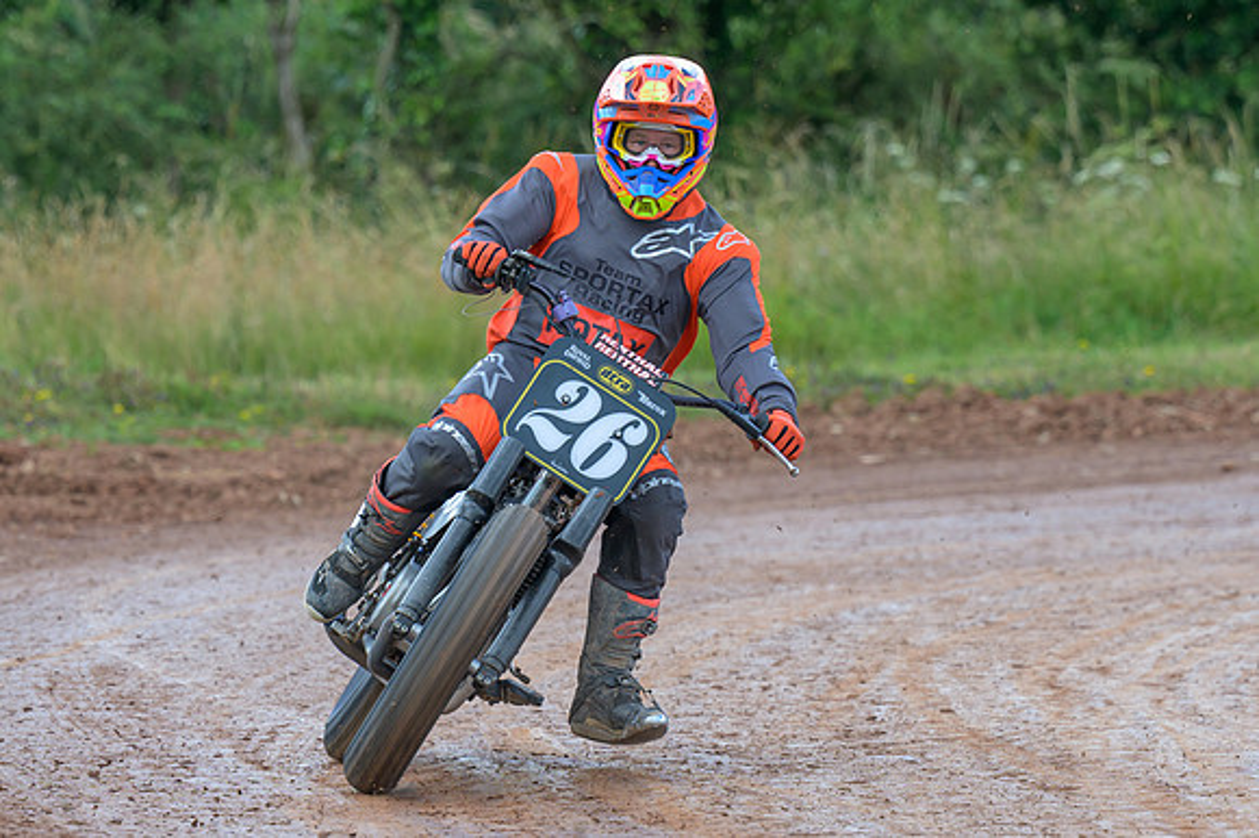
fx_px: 12039
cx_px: 634
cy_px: 485
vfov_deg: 4.0
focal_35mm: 344
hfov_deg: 6.0
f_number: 4
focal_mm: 160
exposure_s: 1/400
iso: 140
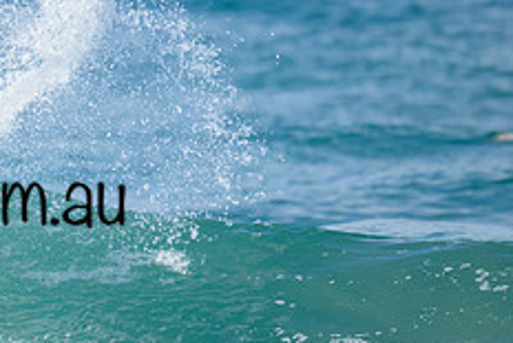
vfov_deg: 0.7
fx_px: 28531
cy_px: 174
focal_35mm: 2001
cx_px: -108
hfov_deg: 1.0
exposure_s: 1/2500
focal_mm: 800
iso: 500
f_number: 6.3
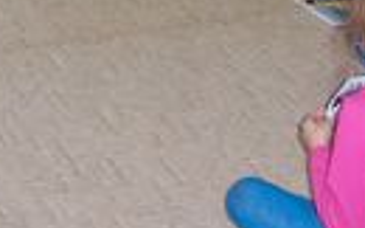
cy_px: -215
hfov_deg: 14.2
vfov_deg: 8.5
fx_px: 1461
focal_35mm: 147
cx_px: 76
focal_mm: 6
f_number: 3
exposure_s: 1/60
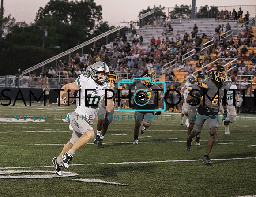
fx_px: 1030
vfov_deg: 10.9
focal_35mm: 138
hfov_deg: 14.1
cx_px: 71
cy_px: 123
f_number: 5.6
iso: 12800
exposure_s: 1/1250
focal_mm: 100
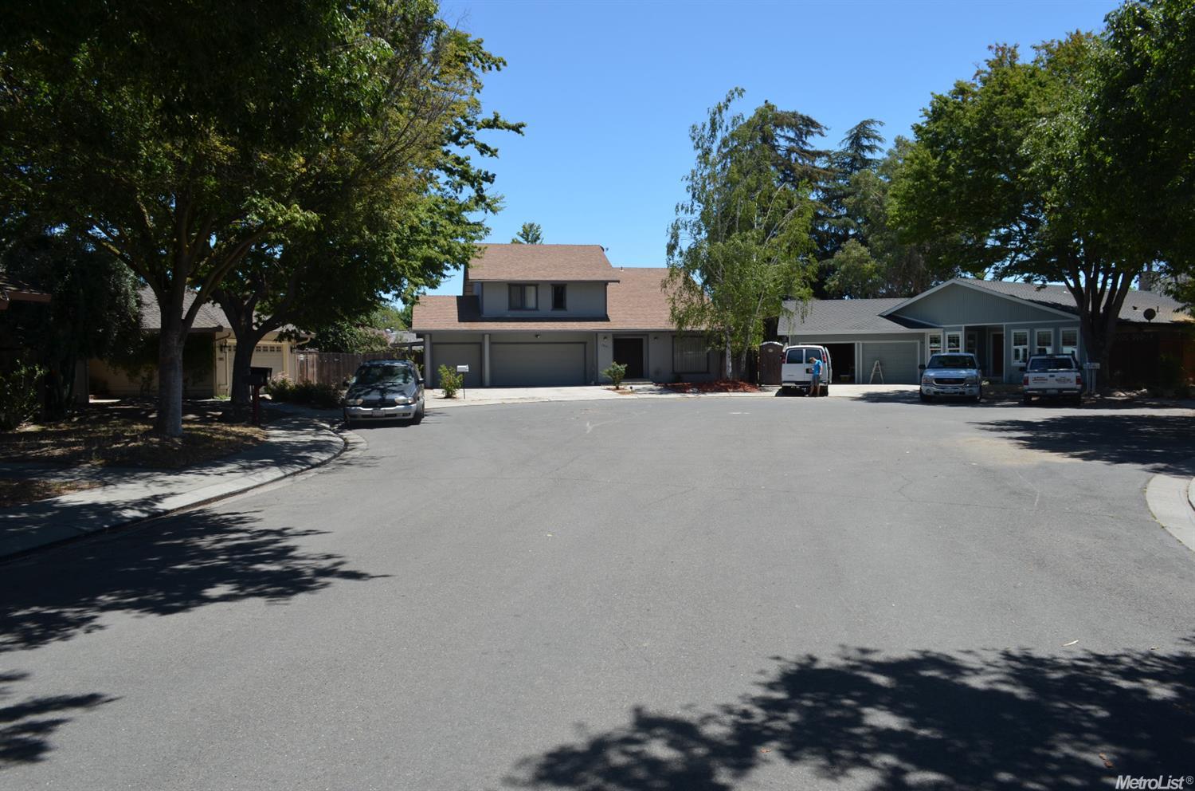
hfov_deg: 67.5
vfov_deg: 47.7
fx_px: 894
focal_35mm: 27
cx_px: 598
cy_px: 396
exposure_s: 1/250
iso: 125
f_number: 8
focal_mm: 18
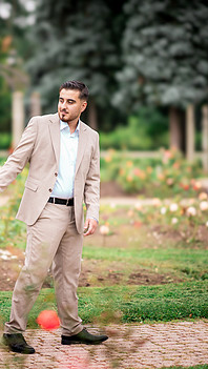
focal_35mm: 147
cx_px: 27
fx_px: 1438
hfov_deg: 8.2
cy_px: 195
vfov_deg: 14.6
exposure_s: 1/1600
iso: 100
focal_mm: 85
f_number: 1.4
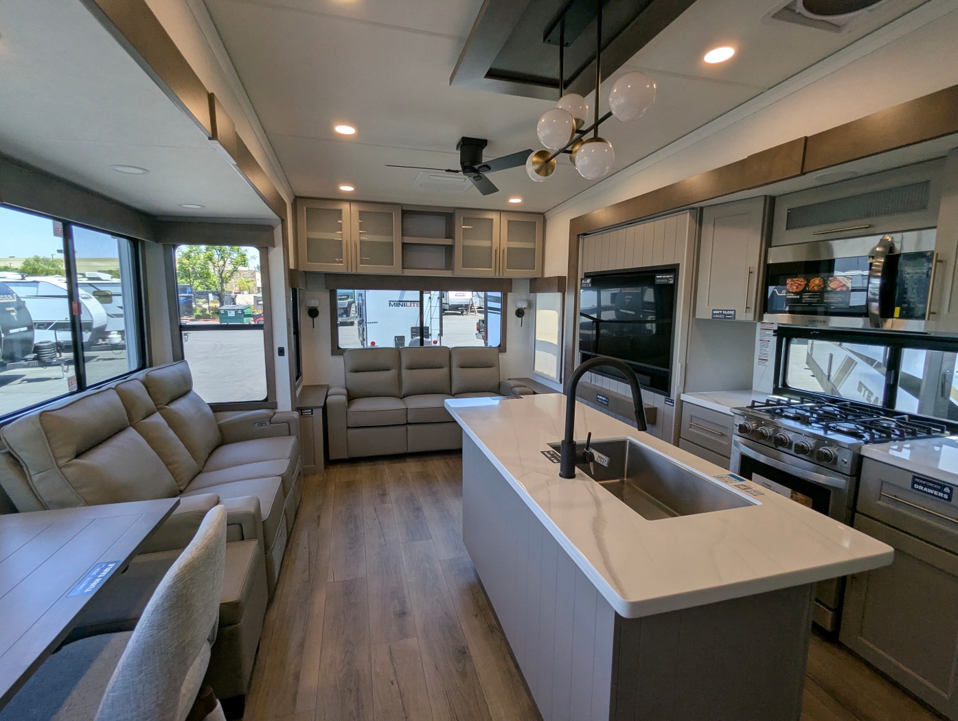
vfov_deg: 78.2
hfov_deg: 94.4
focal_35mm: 16
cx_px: 479
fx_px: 443
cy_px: 360
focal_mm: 2.35
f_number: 2.2
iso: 76
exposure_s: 1/172
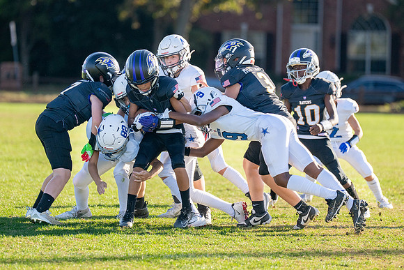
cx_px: 194
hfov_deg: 6.2
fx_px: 3710
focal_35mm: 331
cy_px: 130
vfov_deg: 4.2
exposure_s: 1/3200
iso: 320
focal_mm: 200
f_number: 2.8
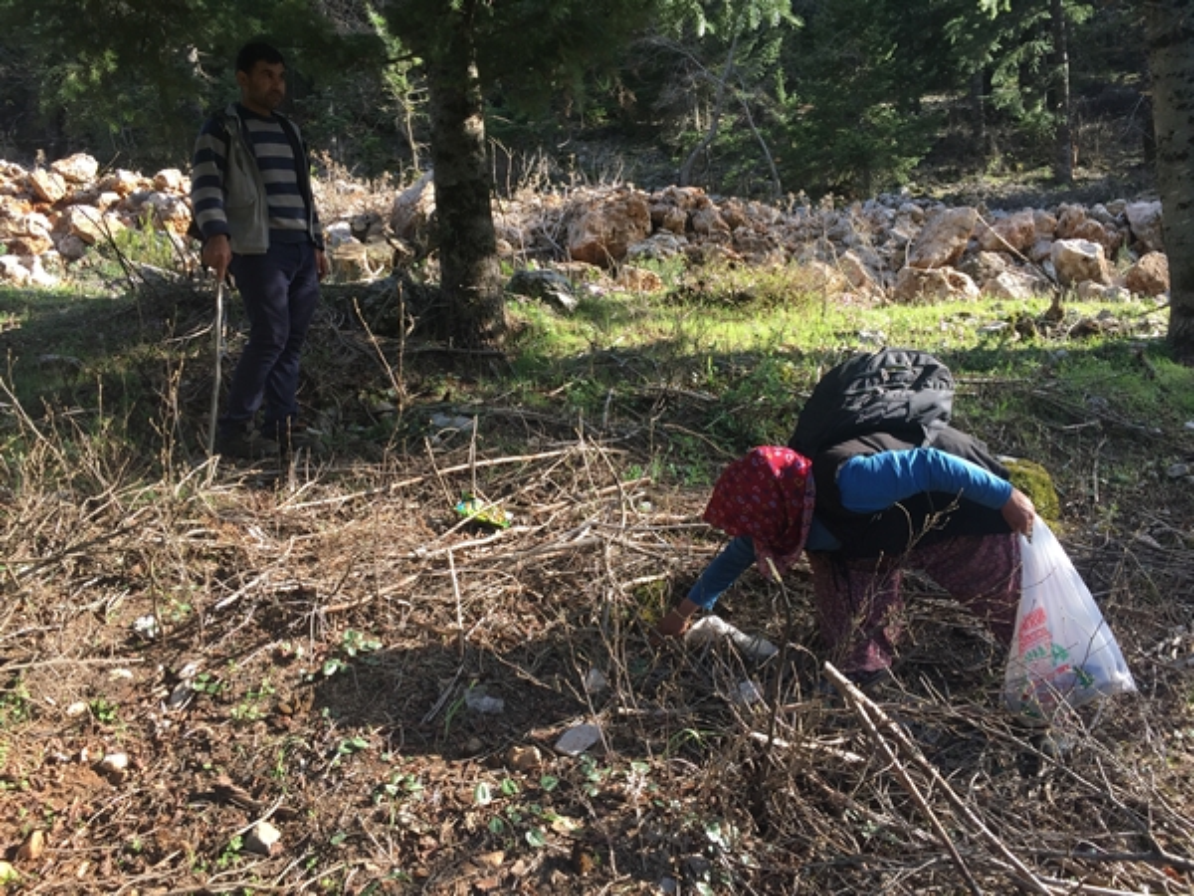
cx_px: 597
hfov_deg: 61.7
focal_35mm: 29
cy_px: 448
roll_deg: +4.6
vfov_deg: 48.2
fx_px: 1000
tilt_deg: +1.4
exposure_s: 1/275
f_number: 2.2
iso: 32
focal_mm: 4.15
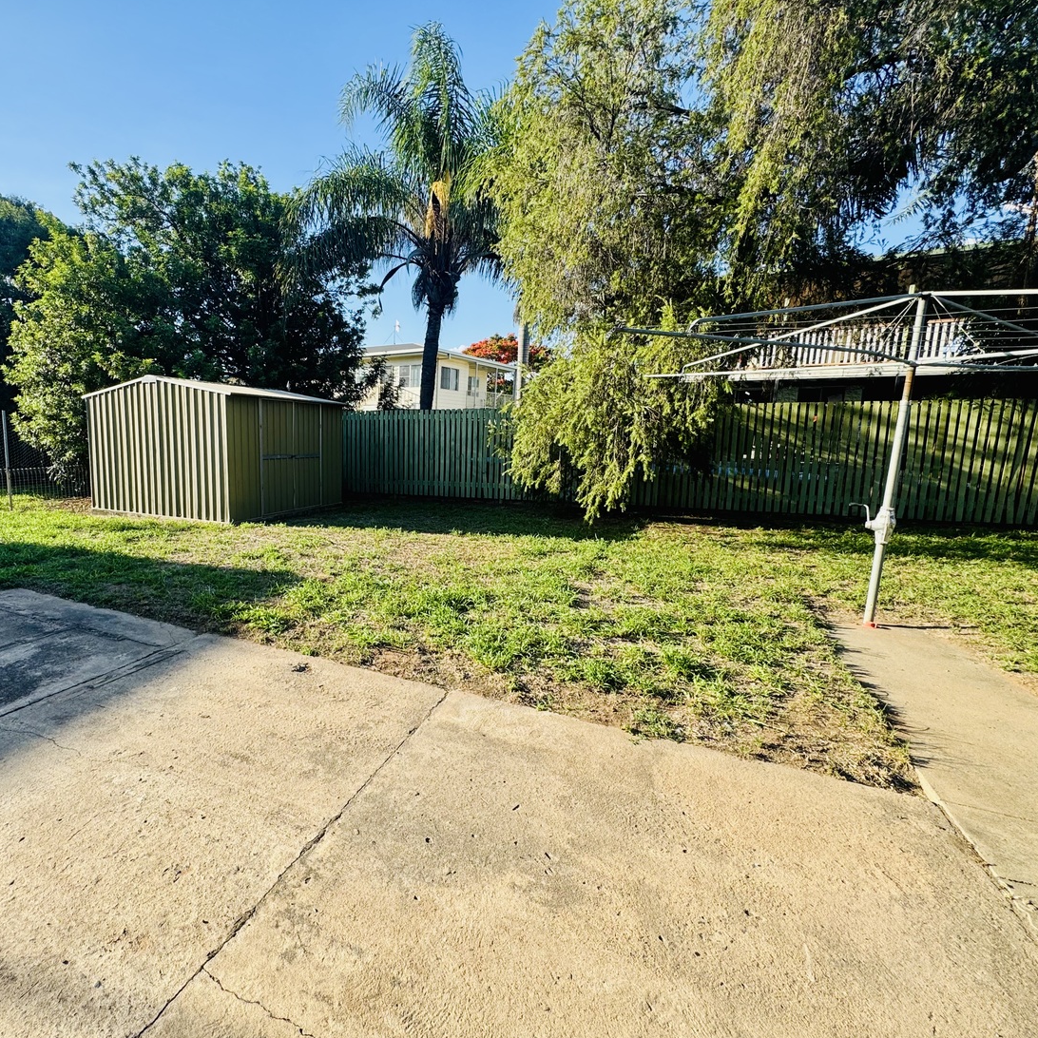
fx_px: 577
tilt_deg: -8.6
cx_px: 388
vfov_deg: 84.0
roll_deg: -1.6
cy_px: 520
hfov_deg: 82.3
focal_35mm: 17
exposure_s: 1/492
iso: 40
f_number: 2.2
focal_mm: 2.22
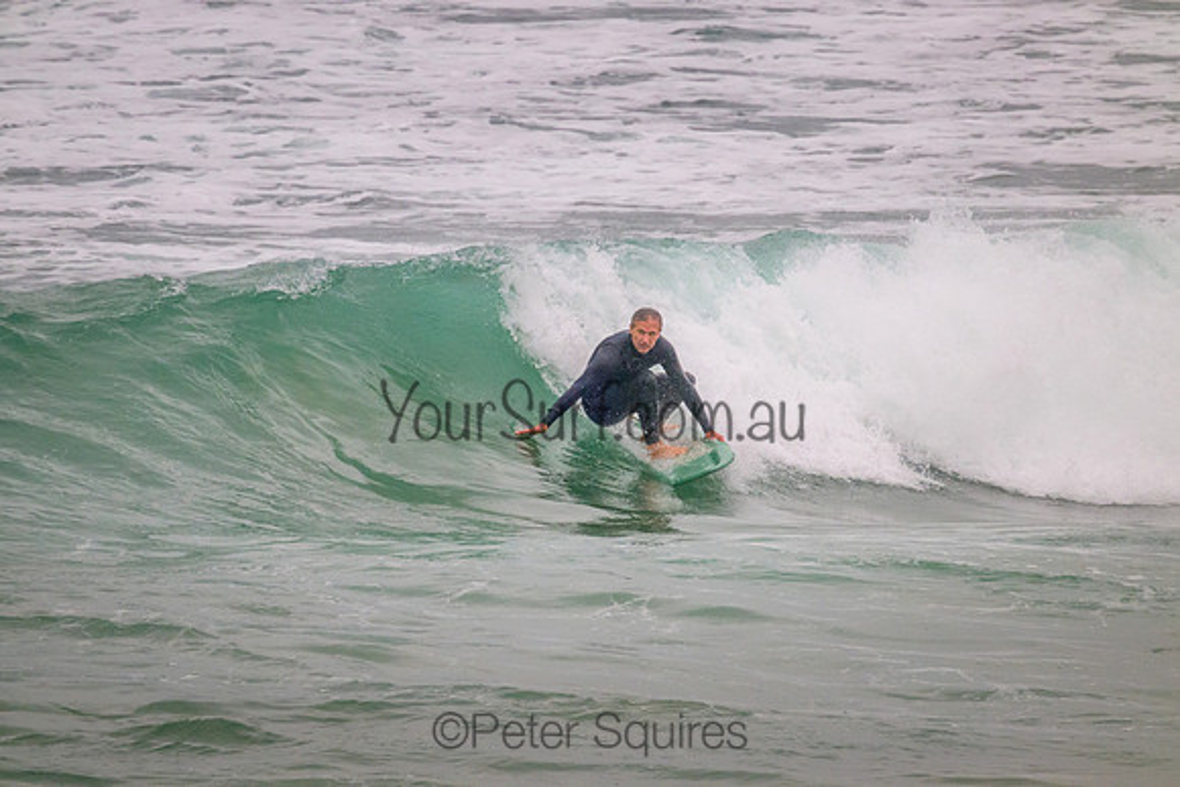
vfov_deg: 1.7
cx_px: 590
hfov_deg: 2.6
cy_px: 394
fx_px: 26227
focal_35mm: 800
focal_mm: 800
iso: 2800
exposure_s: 1/1250
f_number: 11
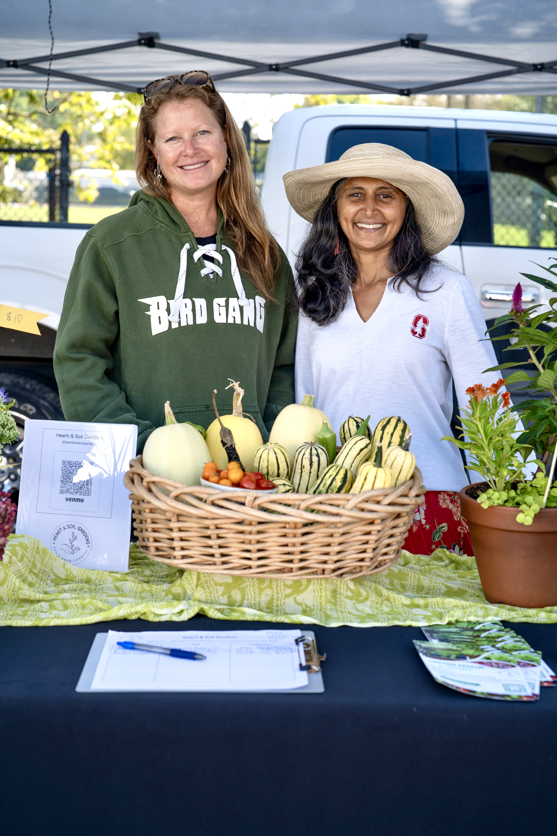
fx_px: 1160
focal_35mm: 50
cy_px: 418
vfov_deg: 39.6
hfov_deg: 27.0
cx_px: 278
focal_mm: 50
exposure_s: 1/200
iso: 100
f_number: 4
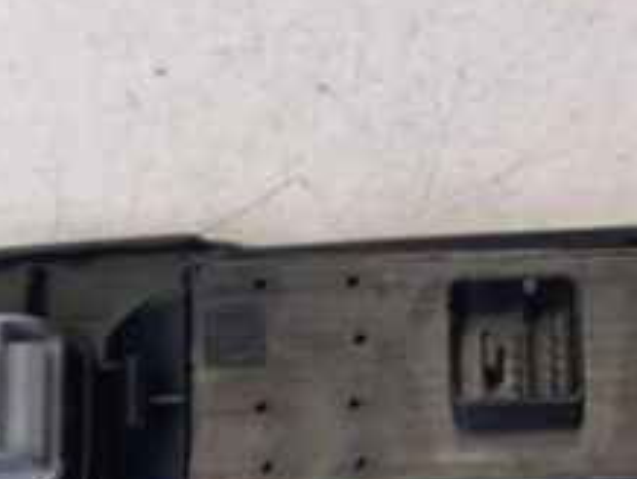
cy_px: 451
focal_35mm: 90
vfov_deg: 16.2
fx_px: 1658
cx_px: 681
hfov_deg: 20.8
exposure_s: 1/33.3
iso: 451
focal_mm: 4.22
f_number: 1.8
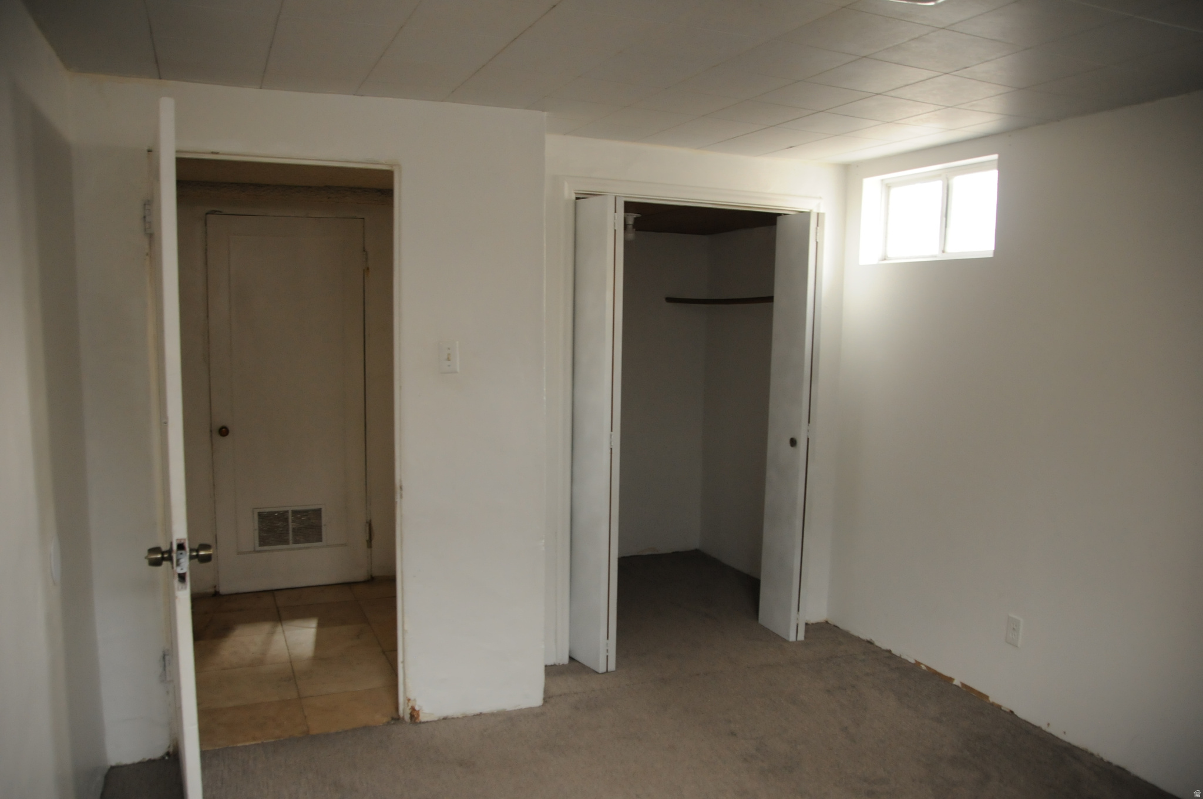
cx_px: 602
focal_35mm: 27
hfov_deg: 67.4
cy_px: 400
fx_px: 901
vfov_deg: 47.8
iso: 800
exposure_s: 1/50
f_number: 3.5
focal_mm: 18
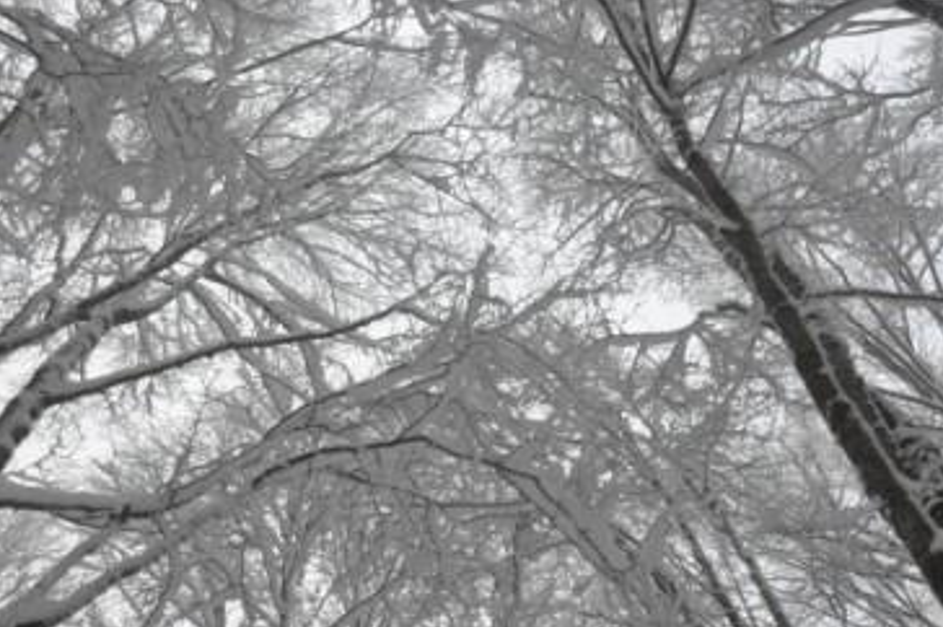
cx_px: 412
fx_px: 1256
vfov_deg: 28.0
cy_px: 337
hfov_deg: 41.1
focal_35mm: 48
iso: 3200
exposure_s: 1/400
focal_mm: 26
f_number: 8
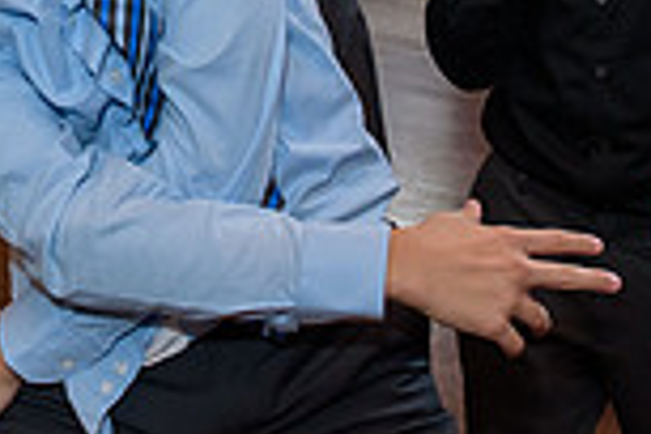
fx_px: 1645
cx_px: 230
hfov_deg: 22.3
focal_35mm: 91
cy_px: -62
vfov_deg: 14.6
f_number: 3.2
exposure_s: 1/125
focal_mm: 24
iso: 1600
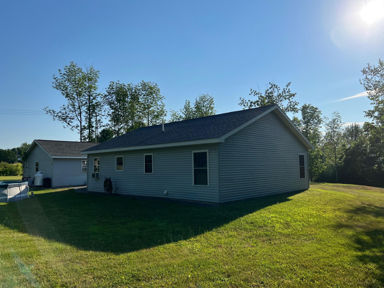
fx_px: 288
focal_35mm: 26
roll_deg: +1.3
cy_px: 144
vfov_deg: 53.1
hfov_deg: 67.3
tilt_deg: +3.8
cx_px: 192
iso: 50
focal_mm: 5.7
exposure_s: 1/6993
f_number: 1.5
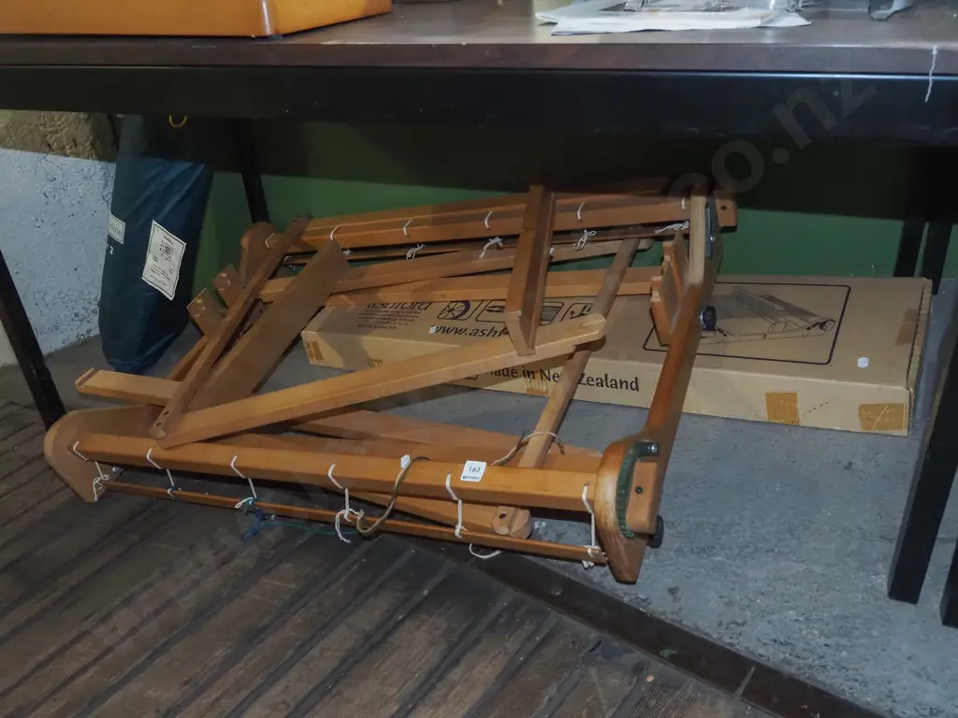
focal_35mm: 28
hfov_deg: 63.4
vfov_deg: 49.7
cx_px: 479
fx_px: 775
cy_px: 359
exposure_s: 1/60
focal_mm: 14
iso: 2500
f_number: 5.6
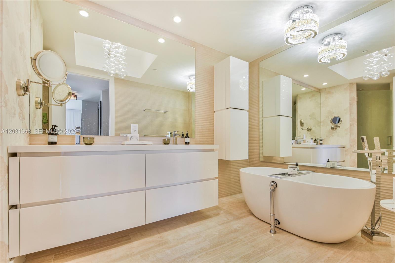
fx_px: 165
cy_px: 132
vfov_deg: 77.3
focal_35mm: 15
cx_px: 198
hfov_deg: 100.4
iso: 250
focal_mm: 10
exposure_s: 1/40
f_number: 4.5
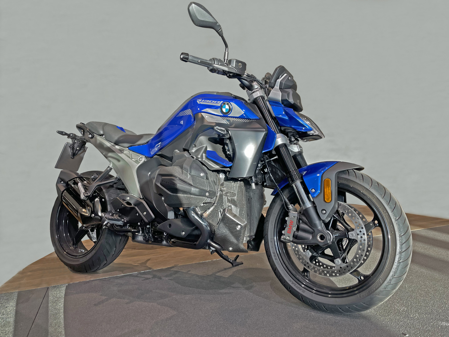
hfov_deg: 67.3
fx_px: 337
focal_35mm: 26
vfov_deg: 53.1
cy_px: 168
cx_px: 224
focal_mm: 4.2
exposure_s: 1/100
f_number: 1.6
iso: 80
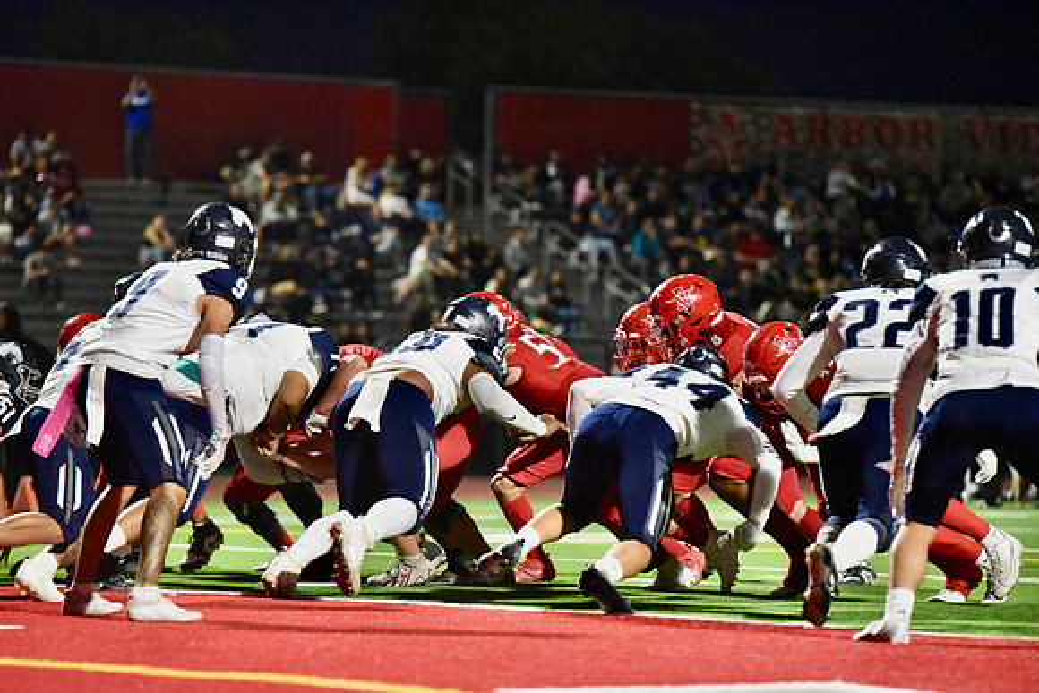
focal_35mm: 180
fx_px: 5196
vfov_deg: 7.6
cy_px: 346
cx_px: 520
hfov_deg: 11.4
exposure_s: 1/1000
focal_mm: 180
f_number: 2.8
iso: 11400
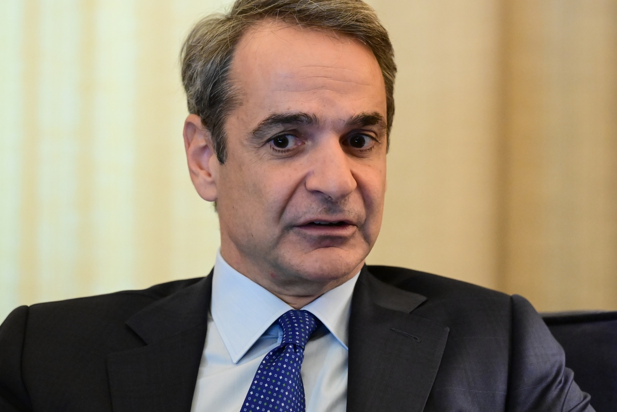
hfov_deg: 9.3
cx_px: 300
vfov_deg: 6.2
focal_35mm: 222
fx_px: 3805
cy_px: 197
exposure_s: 1/200
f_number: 3.5
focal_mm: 200
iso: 8000
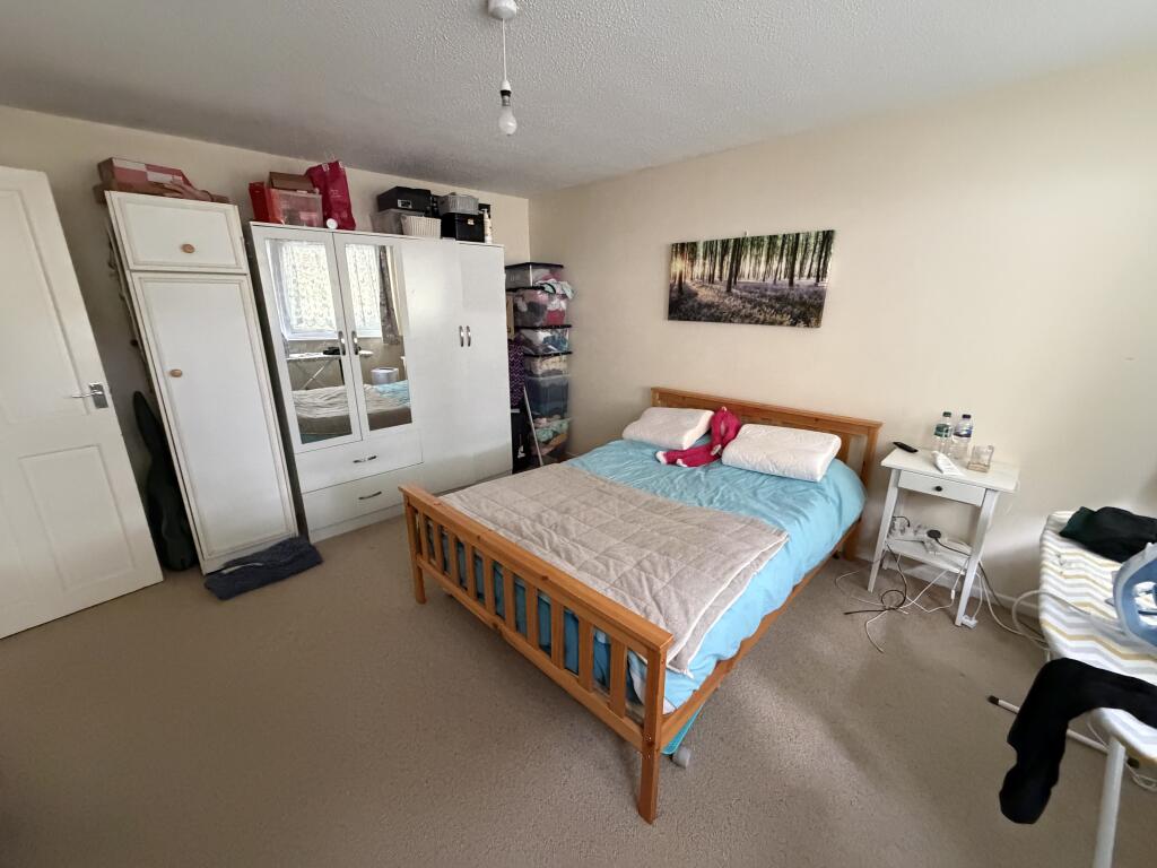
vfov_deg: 85.7
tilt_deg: -16.8
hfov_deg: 102.1
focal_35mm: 14
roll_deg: +0.0
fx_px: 468
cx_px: 578
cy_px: 434
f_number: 2.2
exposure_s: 1/60
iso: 1000
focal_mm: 2.22
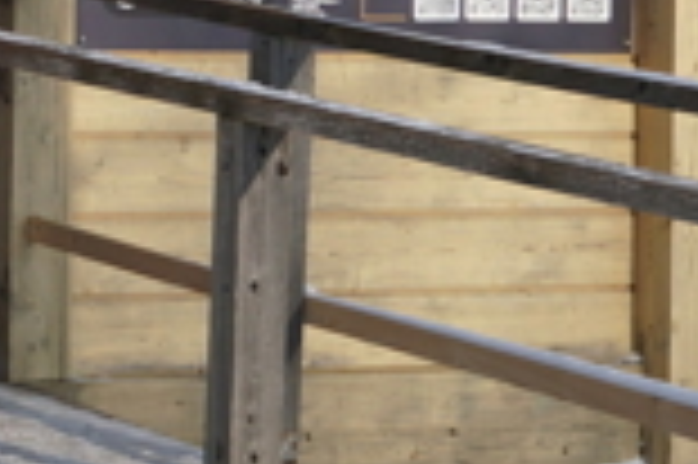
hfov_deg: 7.6
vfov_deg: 5.4
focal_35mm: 254
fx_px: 4928
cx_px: -869
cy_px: 149
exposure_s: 1/400
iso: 100
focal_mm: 35
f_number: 5
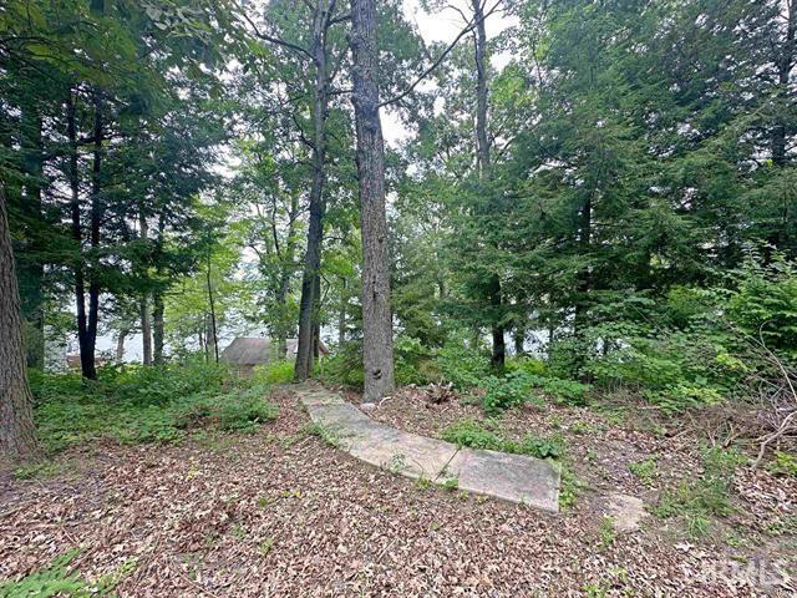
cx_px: 398
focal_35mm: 14
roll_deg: -1.3
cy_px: 299
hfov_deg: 102.1
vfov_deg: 85.7
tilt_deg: -2.6
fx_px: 322
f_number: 2.2
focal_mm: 2.22
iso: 40
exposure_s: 1/121
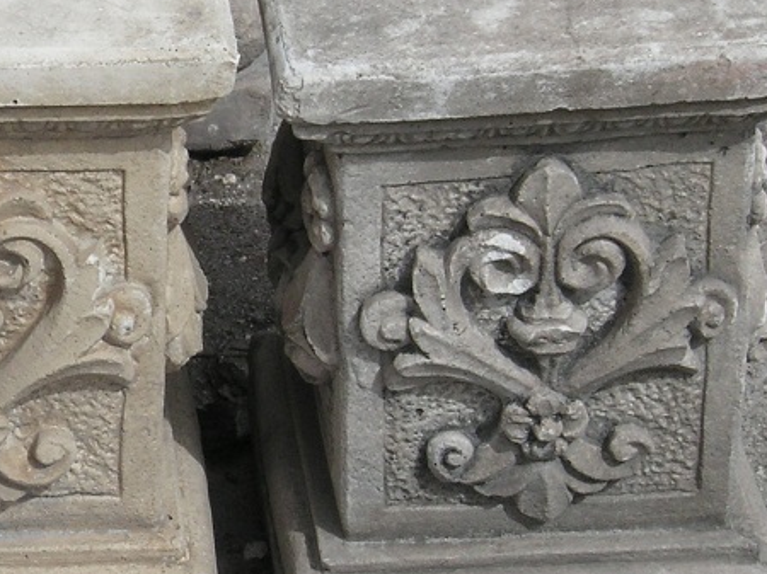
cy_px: 218
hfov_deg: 11.8
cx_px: -94
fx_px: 3654
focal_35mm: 165
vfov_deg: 9.0
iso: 50
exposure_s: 1/350
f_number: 7.1
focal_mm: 9.7
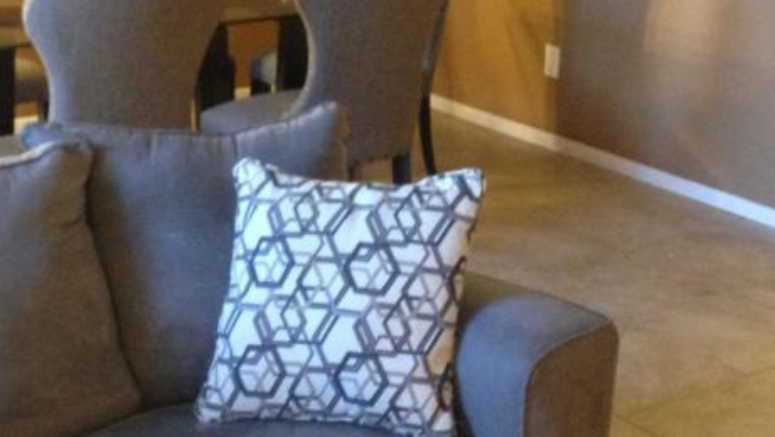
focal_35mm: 80
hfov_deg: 26.5
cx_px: 433
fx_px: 1644
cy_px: 86
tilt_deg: -14.7
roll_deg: -1.5
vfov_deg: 15.0
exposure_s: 1/15
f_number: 2.4
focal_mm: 4.12
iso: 400
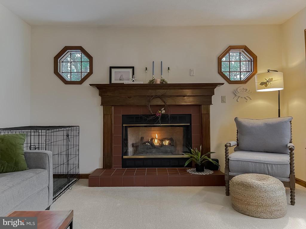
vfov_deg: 54.9
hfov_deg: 69.4
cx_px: 153
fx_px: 221
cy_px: 114
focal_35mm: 25
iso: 250
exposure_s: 1/60
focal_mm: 5.1
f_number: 1.6
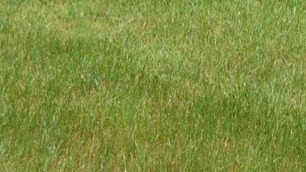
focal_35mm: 264
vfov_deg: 4.4
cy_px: -360
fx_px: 2142
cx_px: 906
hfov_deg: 7.3
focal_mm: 24
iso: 100
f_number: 7.1
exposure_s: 1/200
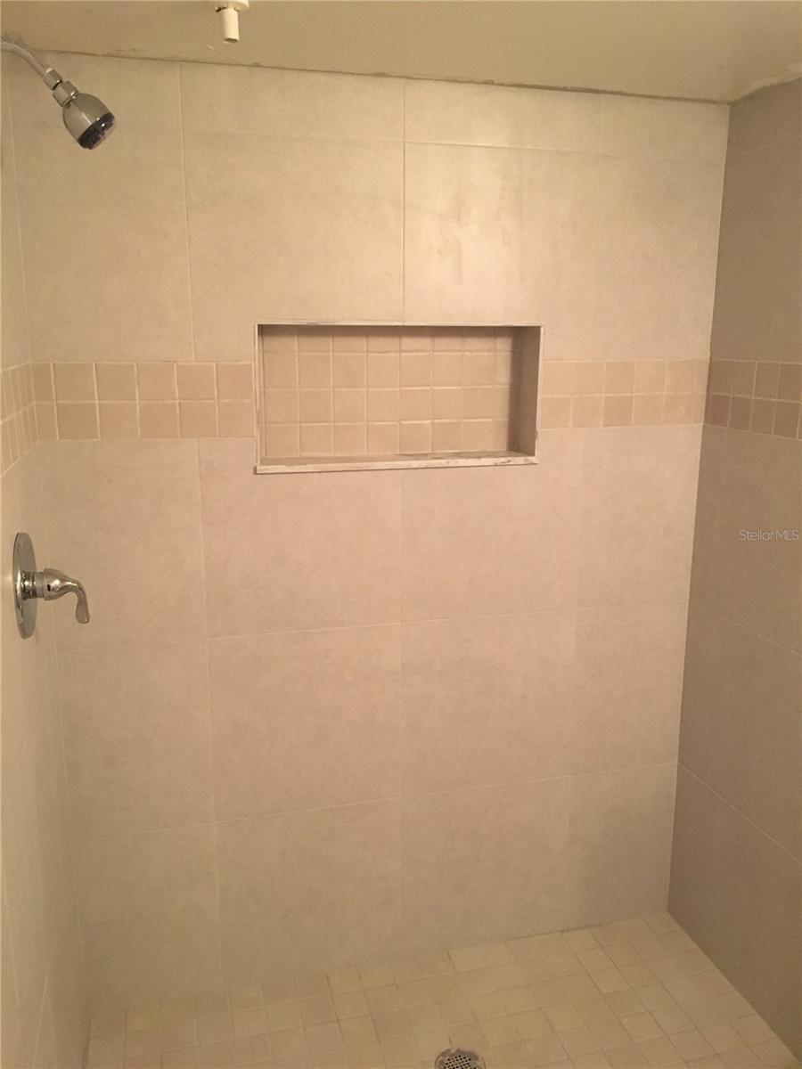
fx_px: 896
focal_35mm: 29
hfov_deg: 48.2
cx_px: 401
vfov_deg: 61.7
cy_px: 534
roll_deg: +0.3
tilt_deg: -11.8
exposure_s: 1/30
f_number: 2.2
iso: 250
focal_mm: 4.15
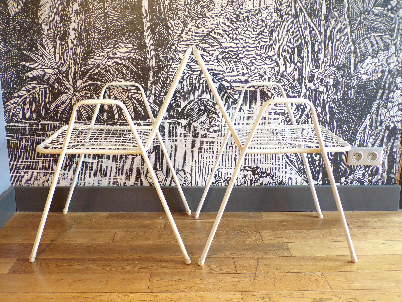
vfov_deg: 37.7
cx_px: 197
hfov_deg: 49.0
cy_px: 148
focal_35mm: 38
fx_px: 441
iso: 219
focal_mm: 6.6
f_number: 3.3
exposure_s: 1/17
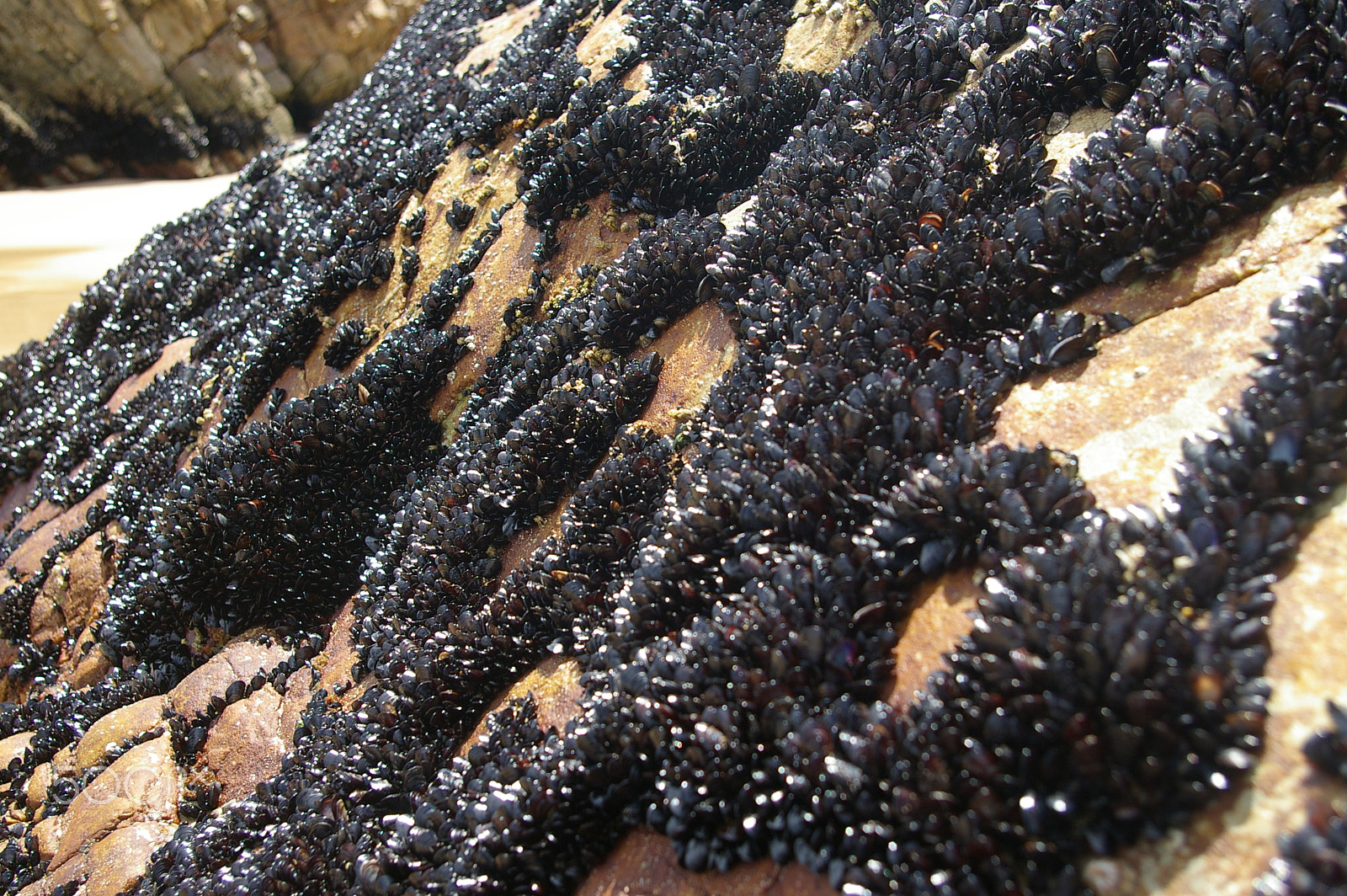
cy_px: 448
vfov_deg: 31.8
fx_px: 1570
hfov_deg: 46.4
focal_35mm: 42
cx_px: 674
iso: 200
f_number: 5.6
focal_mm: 28
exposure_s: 1/350
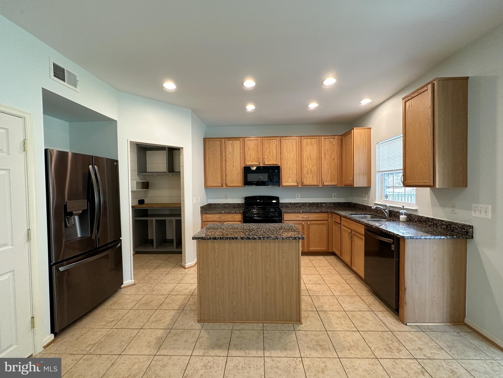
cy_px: 189
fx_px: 203
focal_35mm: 14
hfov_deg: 102.1
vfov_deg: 85.7
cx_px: 252
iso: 200
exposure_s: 1/60
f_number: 2.2
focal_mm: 2.22
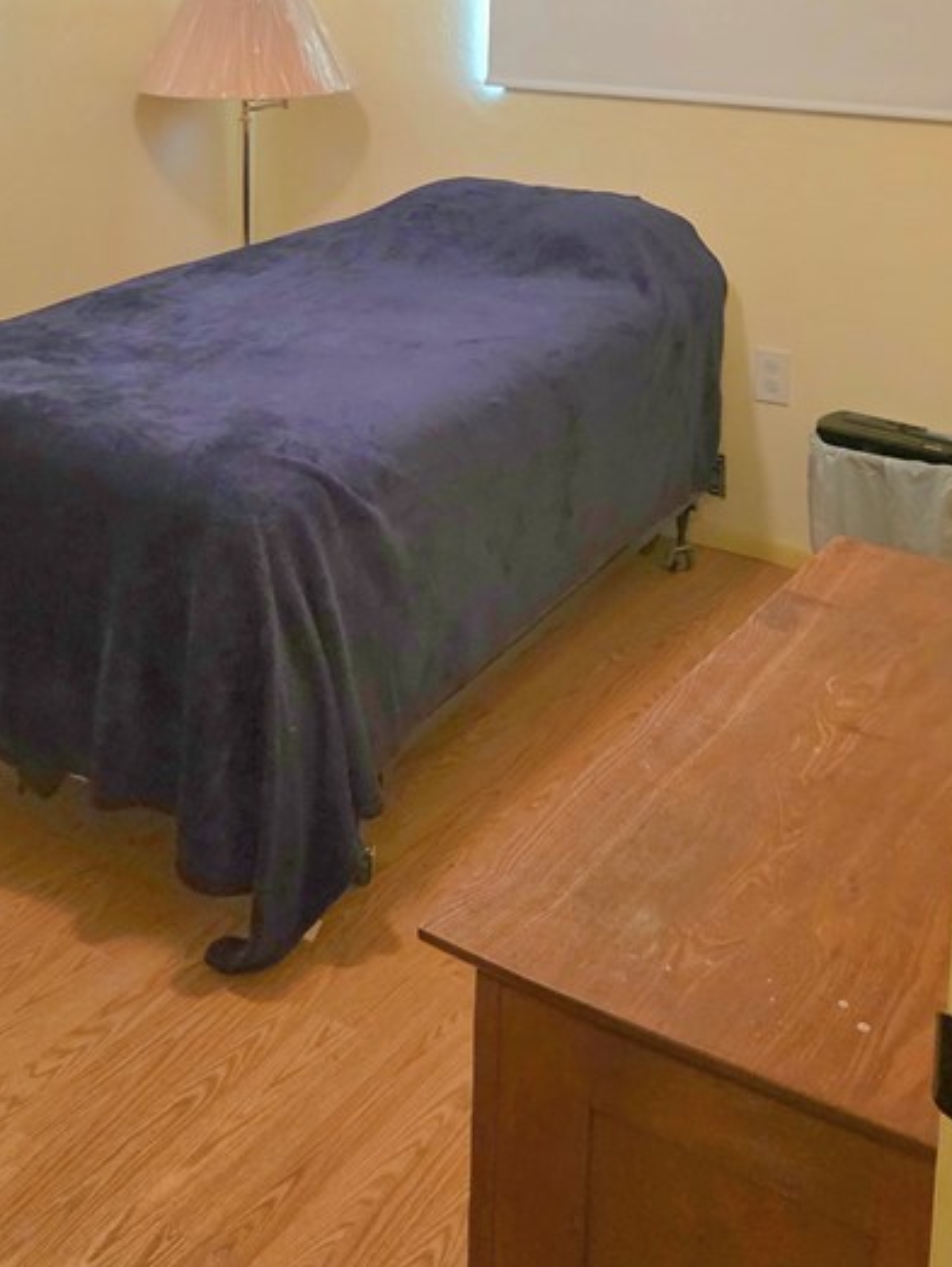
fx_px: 1648
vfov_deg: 39.7
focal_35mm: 45
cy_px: 187
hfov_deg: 32.0
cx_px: 342
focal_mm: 6.25
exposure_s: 1/120
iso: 800
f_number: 1.7
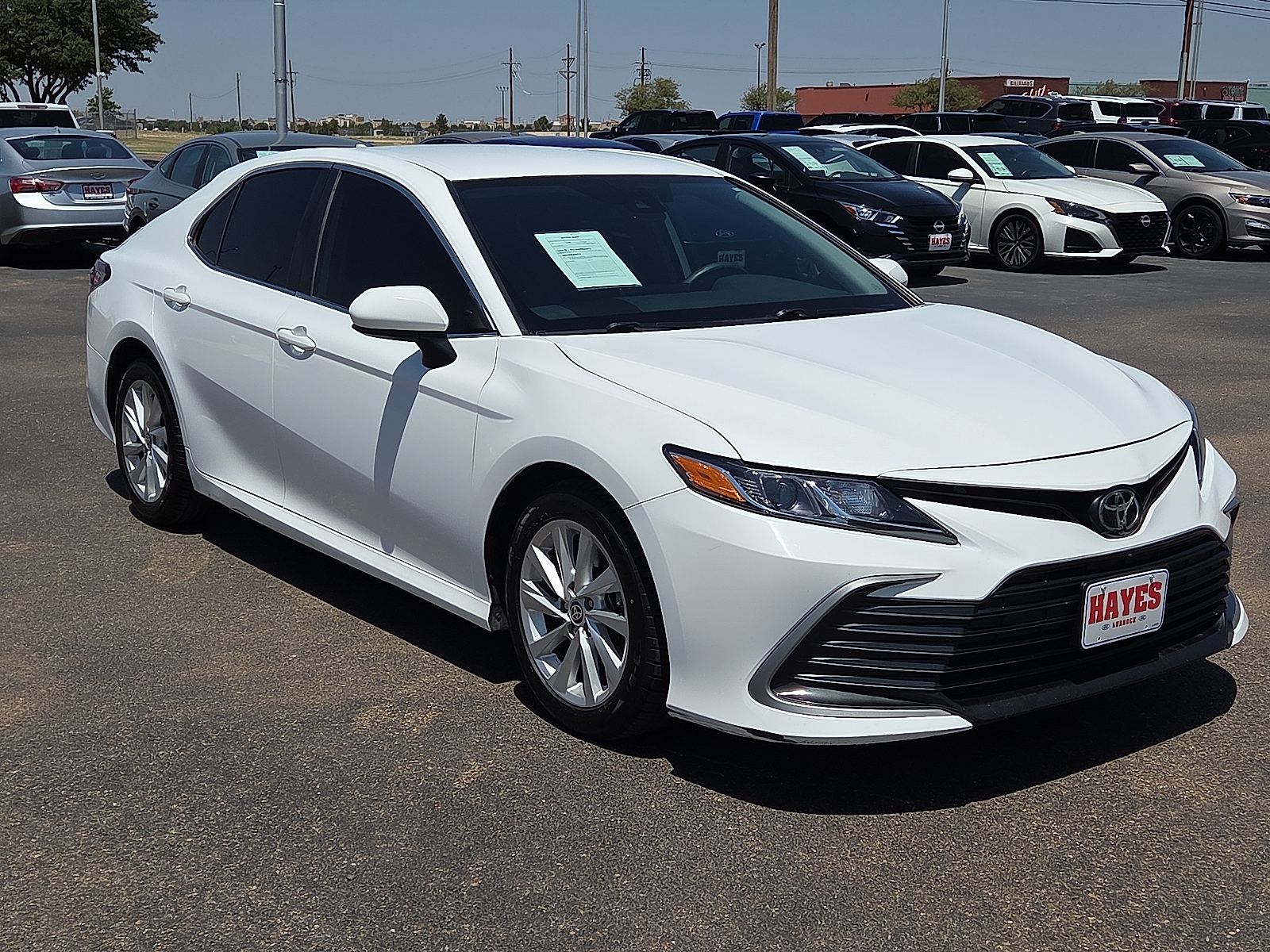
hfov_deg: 42.9
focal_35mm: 44
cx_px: 635
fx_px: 1614
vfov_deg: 32.9
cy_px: 476
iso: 49
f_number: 1.8
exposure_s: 1/10000
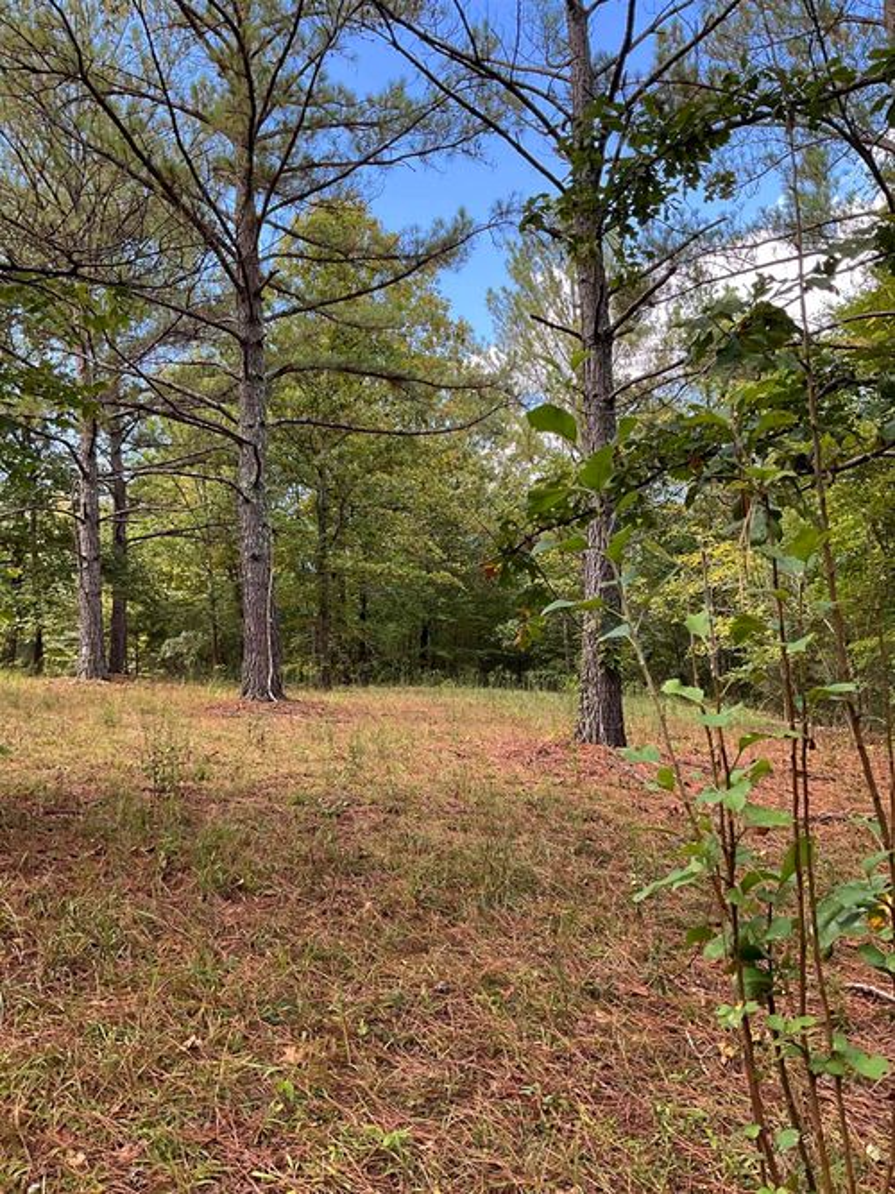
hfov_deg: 48.2
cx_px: 448
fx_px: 1000
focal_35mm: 29
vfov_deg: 61.7
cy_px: 597
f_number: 1.8
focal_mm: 3
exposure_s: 1/171
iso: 25
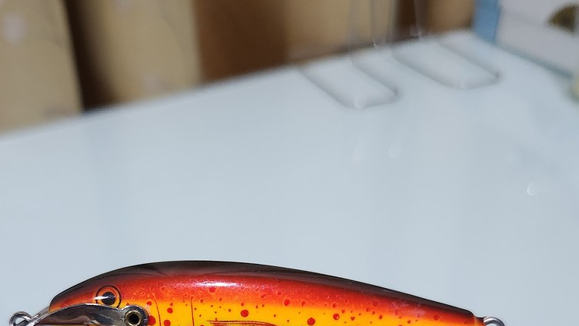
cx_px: 236
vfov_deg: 26.2
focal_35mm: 42
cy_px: 358
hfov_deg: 48.1
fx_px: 645
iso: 500
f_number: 1.8
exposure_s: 1/33
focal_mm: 5
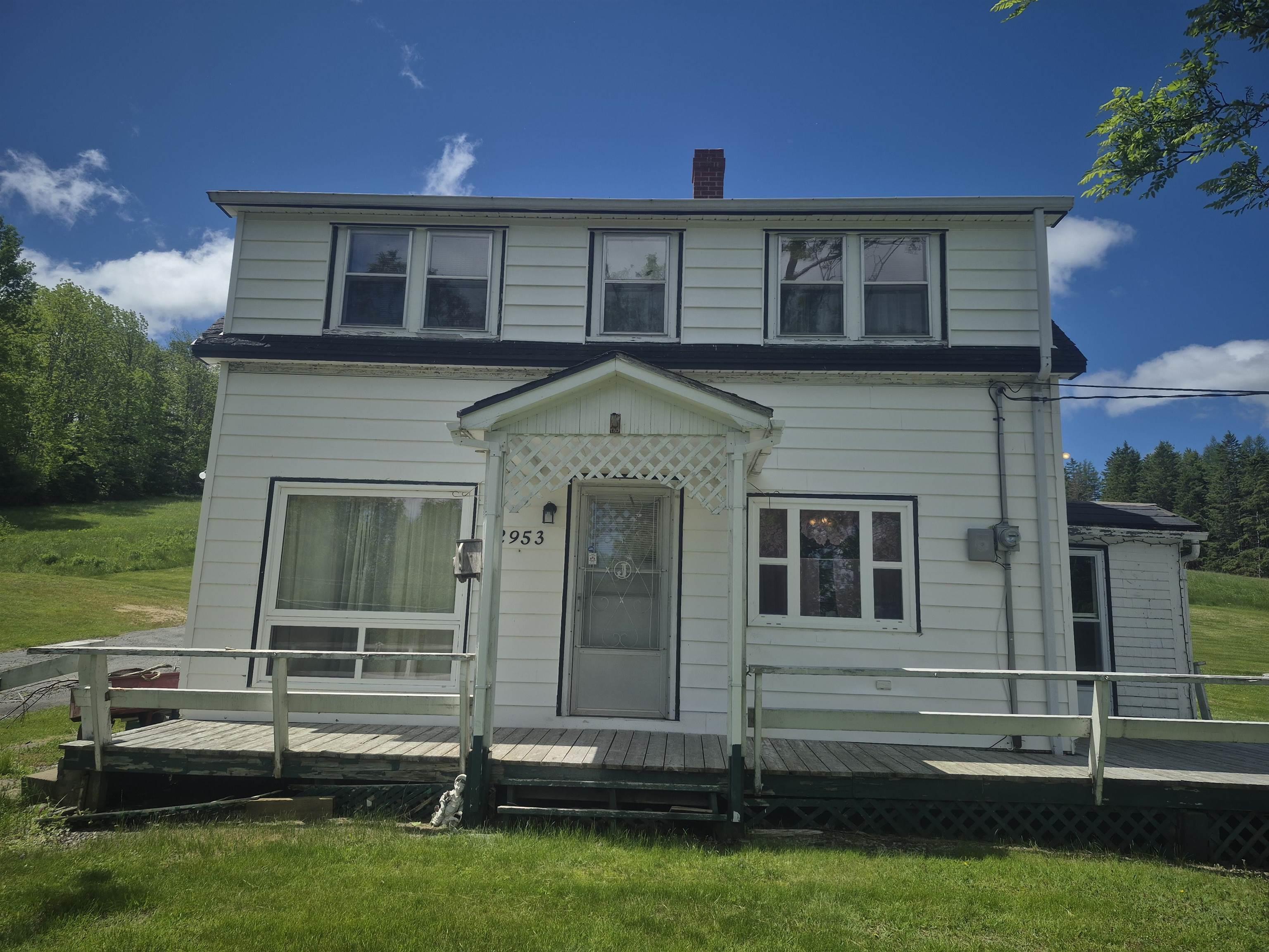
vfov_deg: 58.9
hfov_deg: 73.9
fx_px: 843
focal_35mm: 23
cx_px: 634
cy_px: 476
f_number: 1.8
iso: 25
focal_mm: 5.4
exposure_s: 1/1464
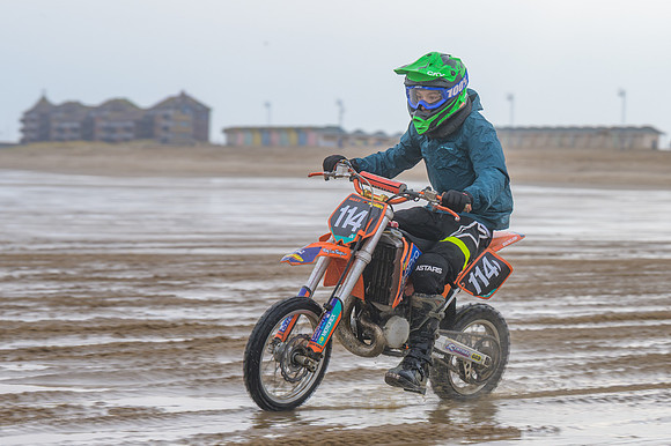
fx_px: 2722
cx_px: 312
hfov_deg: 14.1
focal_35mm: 146
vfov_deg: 9.4
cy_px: 257
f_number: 4
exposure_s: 1/320
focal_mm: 85
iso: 64
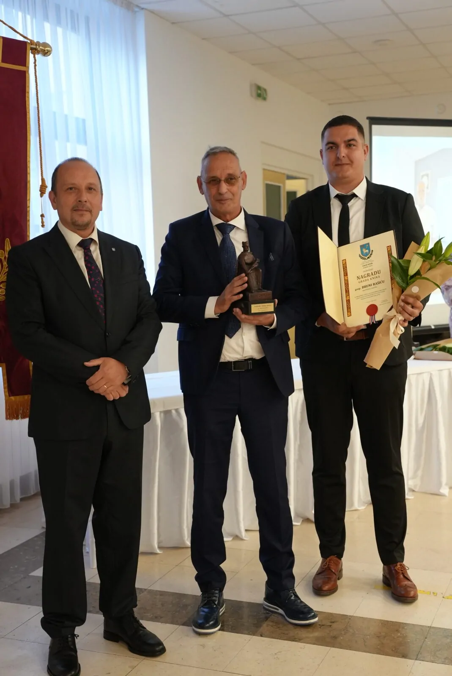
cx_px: 226
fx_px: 865
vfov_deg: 42.7
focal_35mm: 46
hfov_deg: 29.3
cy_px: 338
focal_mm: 46
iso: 3200
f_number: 4
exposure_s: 1/160
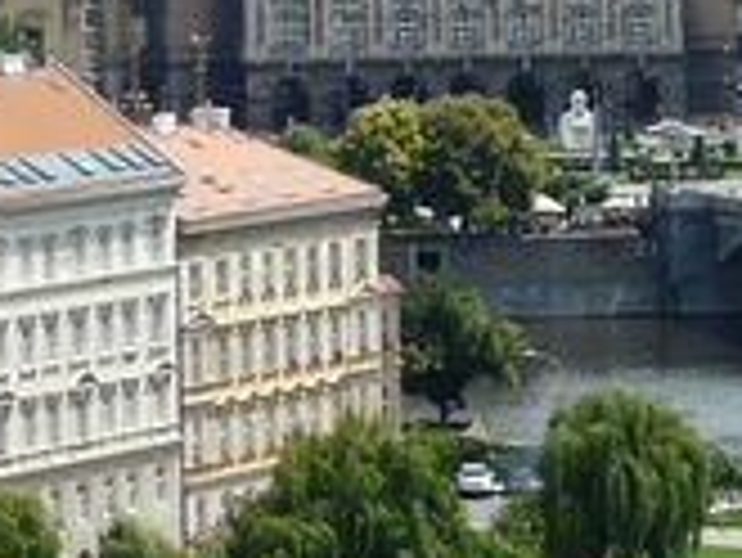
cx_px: 1012
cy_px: 315
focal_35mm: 364
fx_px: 7808
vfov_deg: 4.1
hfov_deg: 5.4
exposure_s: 1/320
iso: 100
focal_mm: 12.3
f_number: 5.6
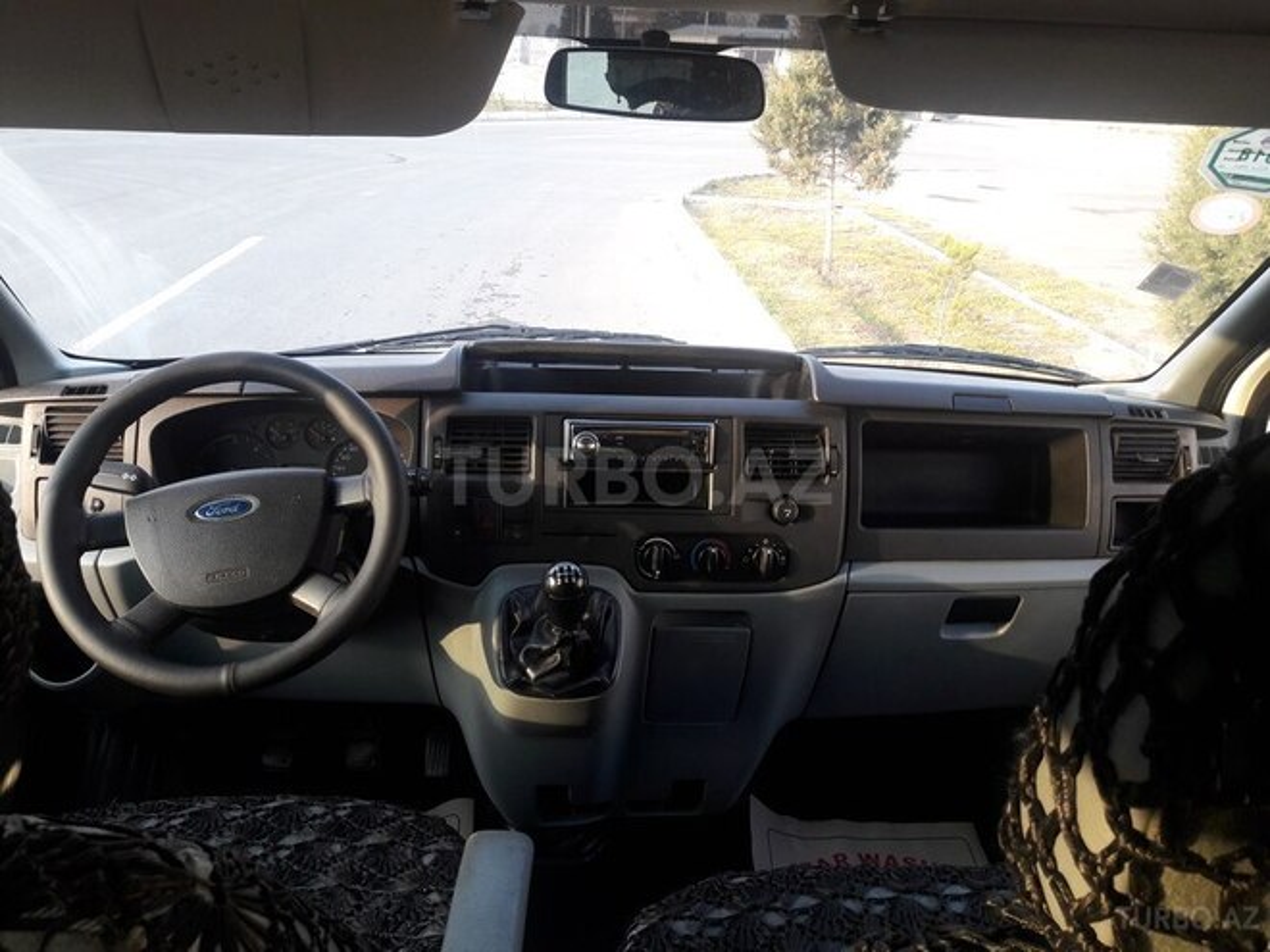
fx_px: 1027
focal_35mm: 28
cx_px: 635
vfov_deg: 49.7
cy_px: 476
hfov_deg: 63.4
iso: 80
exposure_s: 1/100
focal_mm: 3.7
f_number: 1.9
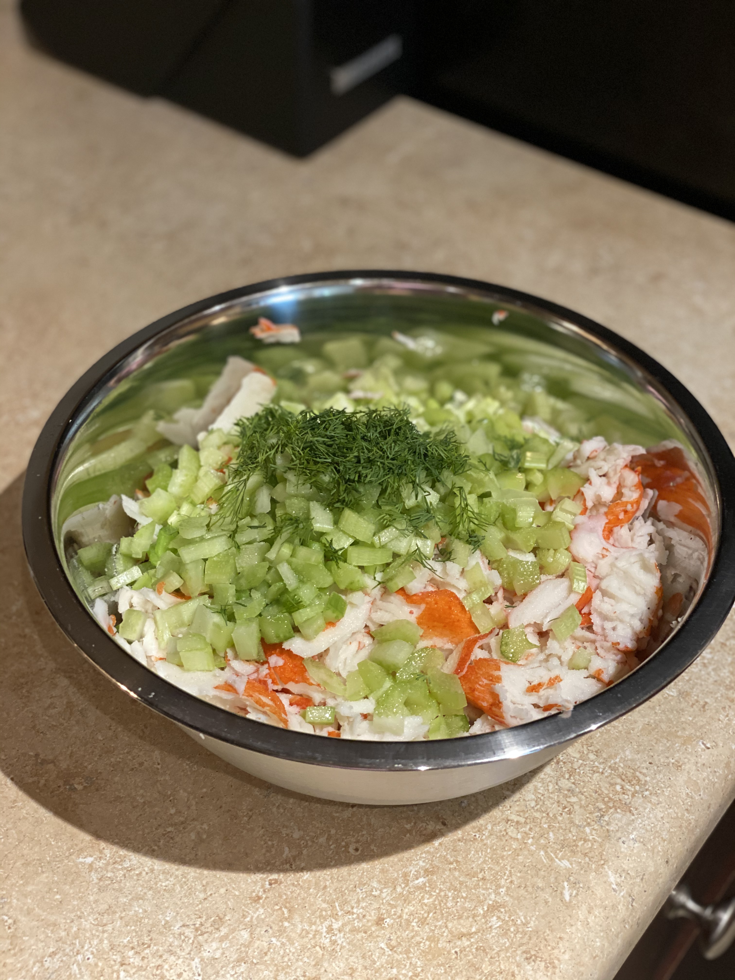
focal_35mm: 52
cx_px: 368
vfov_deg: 36.8
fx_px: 1472
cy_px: 490
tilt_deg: -42.5
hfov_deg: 28.0
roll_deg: -1.3
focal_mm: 6
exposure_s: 1/40
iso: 160
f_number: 2
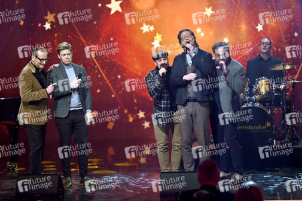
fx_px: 1677
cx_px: 151
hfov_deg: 10.3
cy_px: 100
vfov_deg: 6.9
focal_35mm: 200
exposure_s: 1/400
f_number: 2.8
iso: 1000
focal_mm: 200
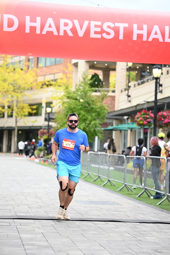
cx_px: 85
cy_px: 128
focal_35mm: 88
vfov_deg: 23.1
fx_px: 623
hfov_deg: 15.5
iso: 640
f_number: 2.8
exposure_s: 1/1600
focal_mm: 88
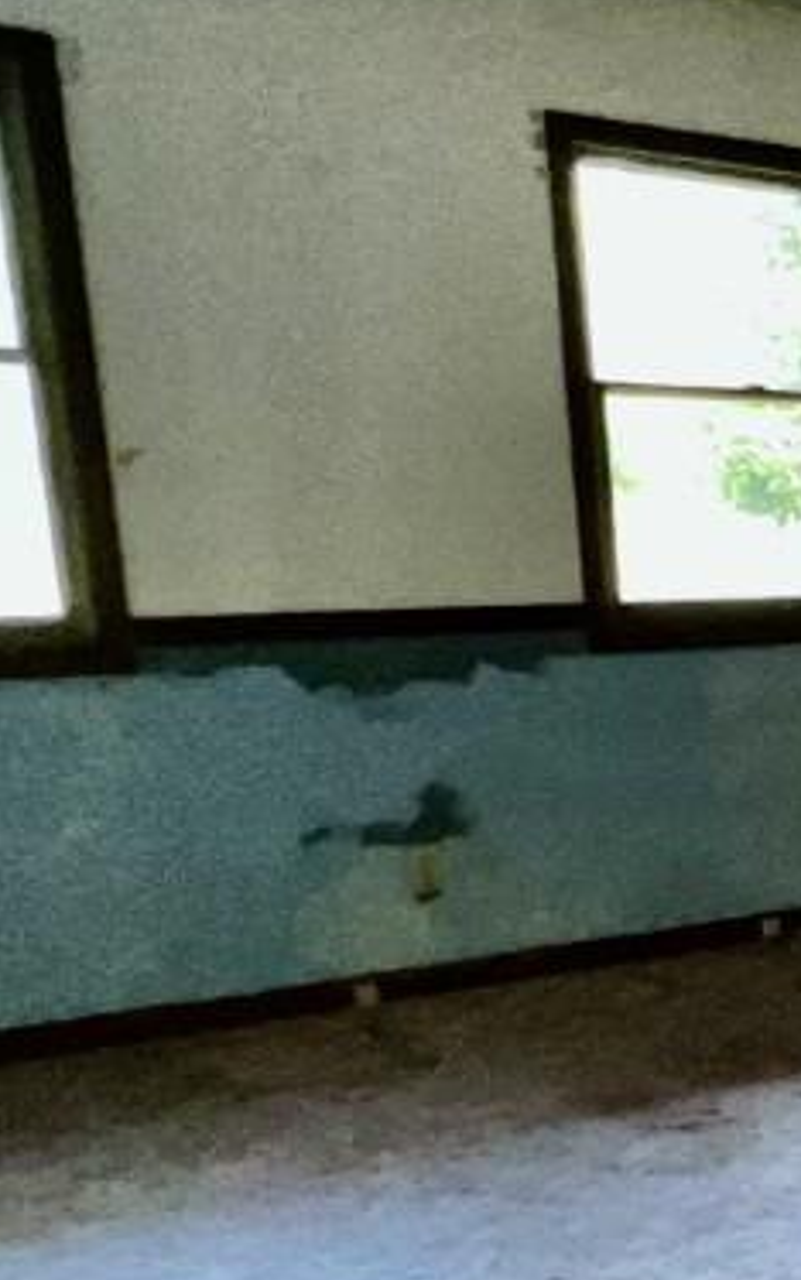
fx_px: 1850
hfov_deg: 17.6
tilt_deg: -13.0
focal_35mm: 53
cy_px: 924
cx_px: 1585
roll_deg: -1.9
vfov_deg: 37.4
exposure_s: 1/60
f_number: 1.8
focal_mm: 1.57
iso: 160
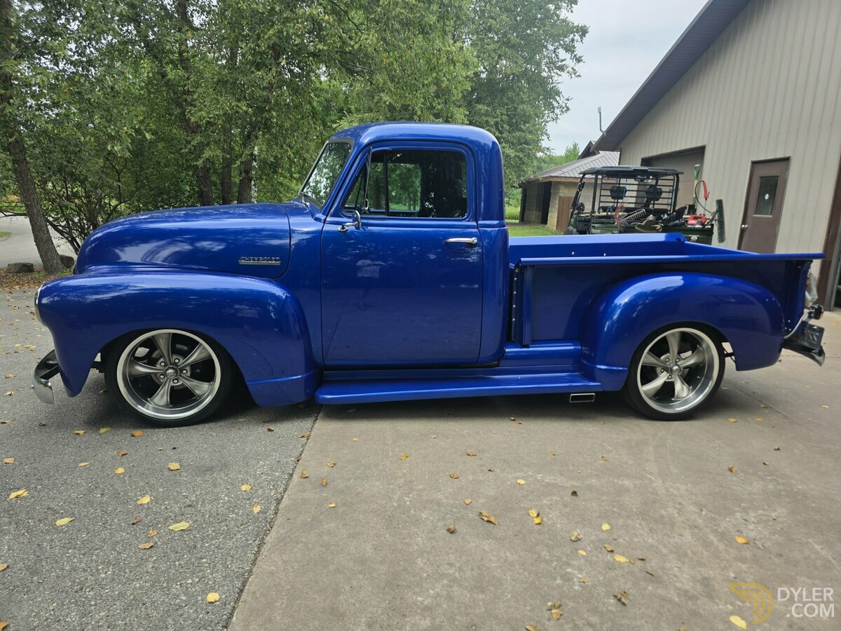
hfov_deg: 73.9
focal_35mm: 23
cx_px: 420
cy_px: 316
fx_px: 559
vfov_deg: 58.9
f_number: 1.7
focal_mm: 6.3
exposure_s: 1/2175
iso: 80
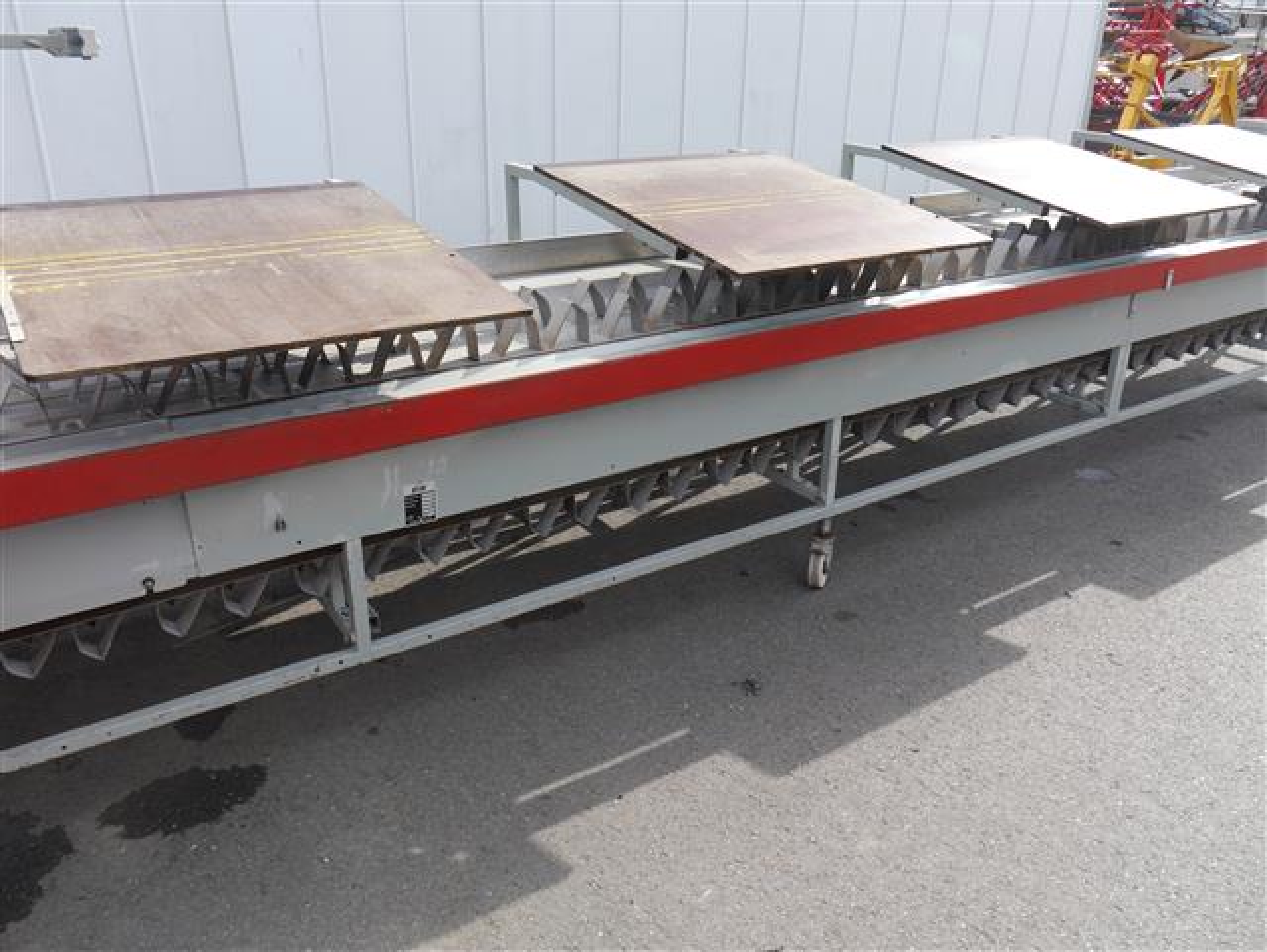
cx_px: 634
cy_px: 476
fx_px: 1025
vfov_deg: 49.8
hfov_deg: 63.4
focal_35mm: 28
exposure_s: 1/250
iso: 160
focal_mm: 14
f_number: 5.6
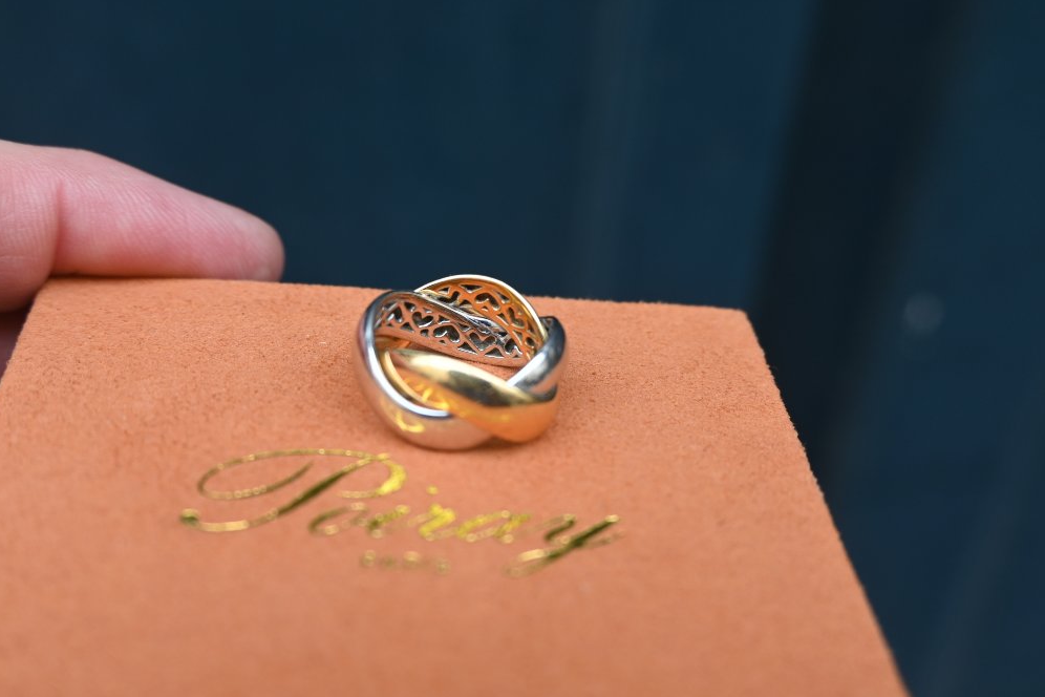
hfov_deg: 41.2
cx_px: 485
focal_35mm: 48
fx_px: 1390
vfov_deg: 28.1
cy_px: 363
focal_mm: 26.5
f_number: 5
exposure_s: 1/250
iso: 200
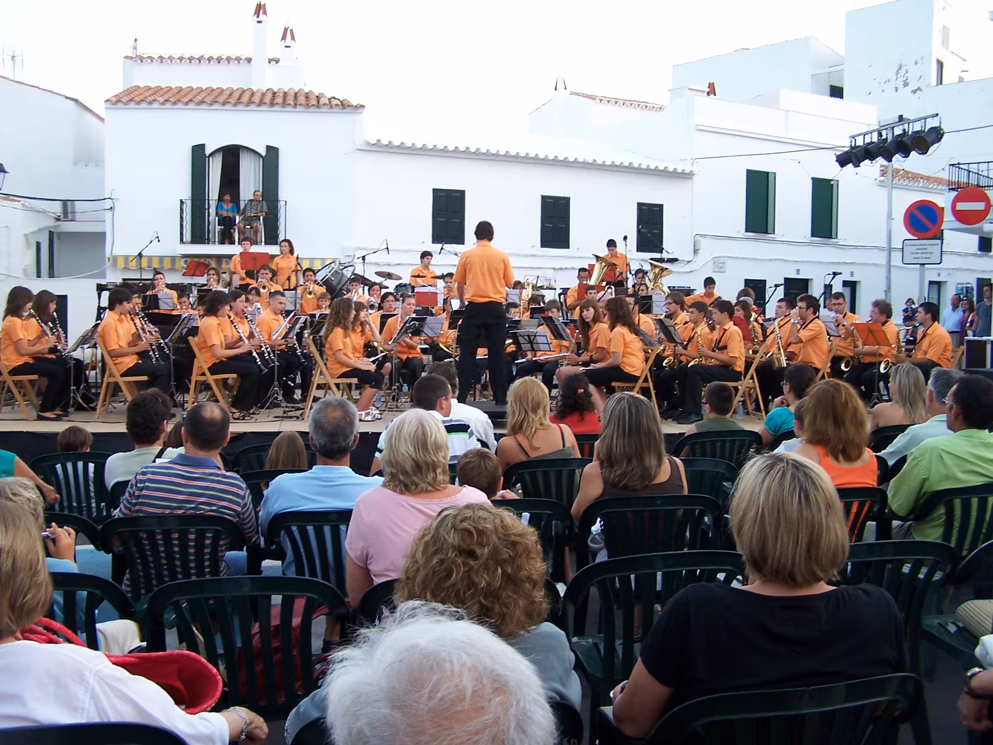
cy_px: 372
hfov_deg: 46.8
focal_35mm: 40
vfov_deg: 36.0
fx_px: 1147
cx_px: 496
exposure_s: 1/45
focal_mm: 6.7
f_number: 2.8
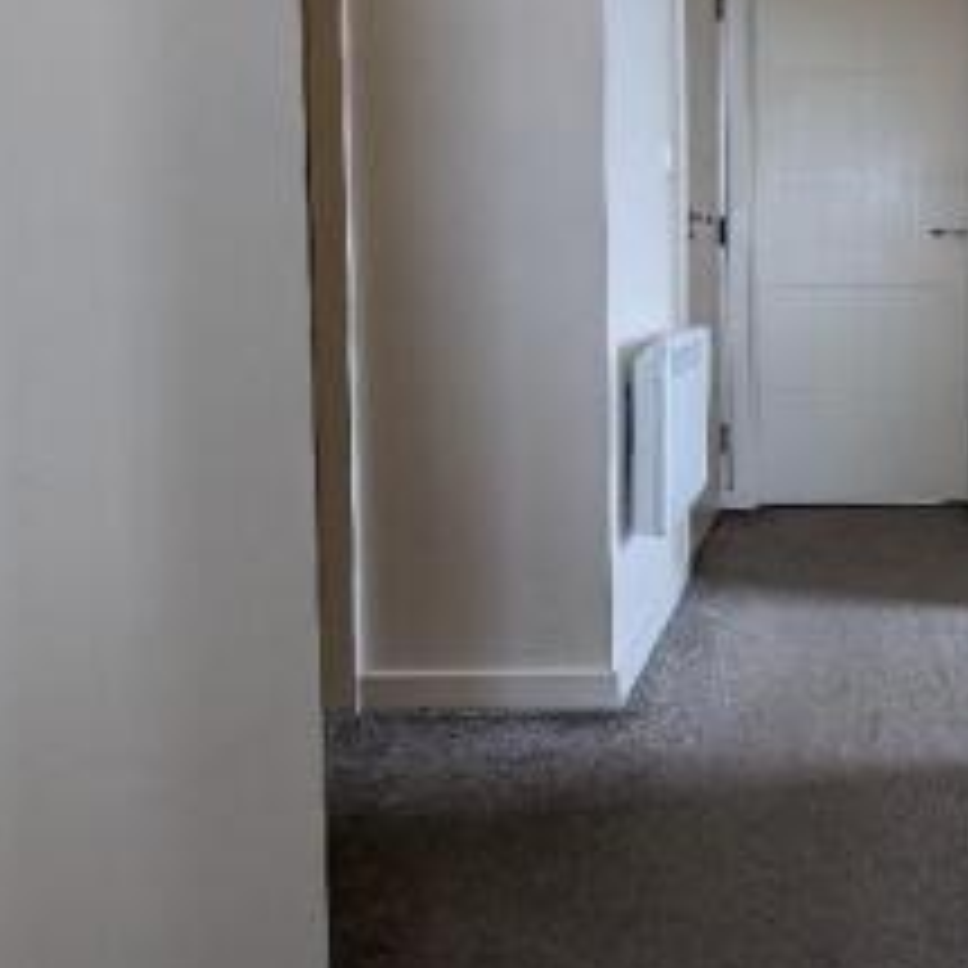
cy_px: 322
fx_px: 981
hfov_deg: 46.7
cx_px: 891
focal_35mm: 31
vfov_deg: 51.5
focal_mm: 1.95
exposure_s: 1/44
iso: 49
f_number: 2.2
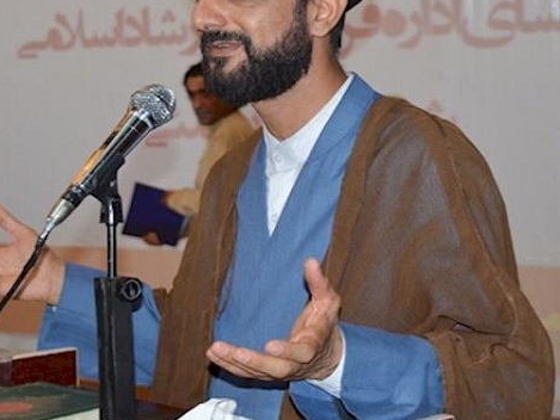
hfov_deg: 24.1
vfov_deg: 18.2
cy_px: 159
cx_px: 203
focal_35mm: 81
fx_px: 1307
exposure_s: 1/60
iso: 800
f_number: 4.5
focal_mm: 35
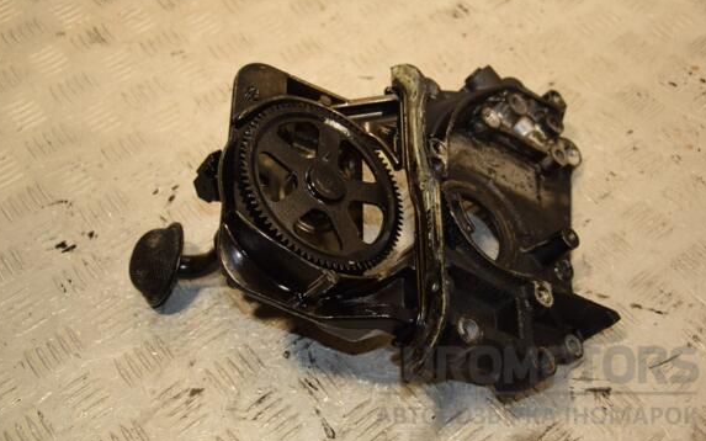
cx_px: 352
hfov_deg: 41.8
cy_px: 201
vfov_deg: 26.9
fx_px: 923
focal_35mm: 48
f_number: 5
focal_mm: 30
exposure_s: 1/160
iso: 800
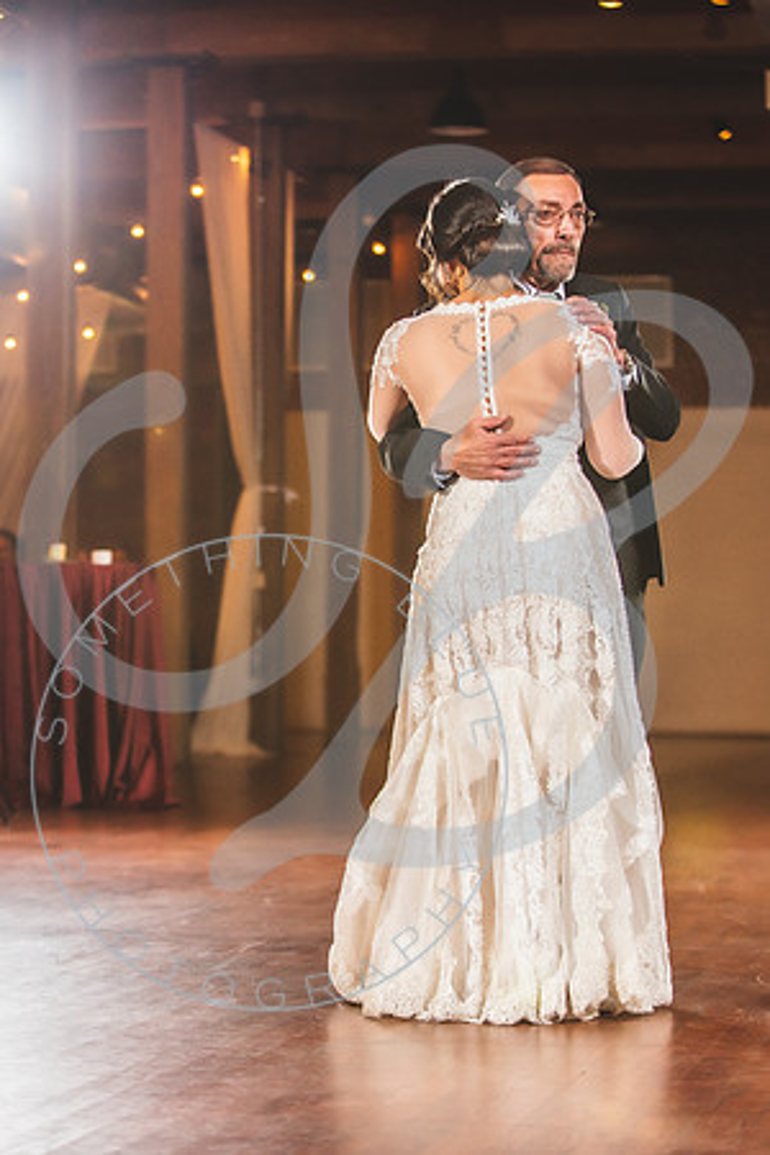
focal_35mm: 105
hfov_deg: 13.0
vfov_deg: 19.5
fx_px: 3366
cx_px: 253
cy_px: 578
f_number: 2.8
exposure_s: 1/160
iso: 800
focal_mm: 70
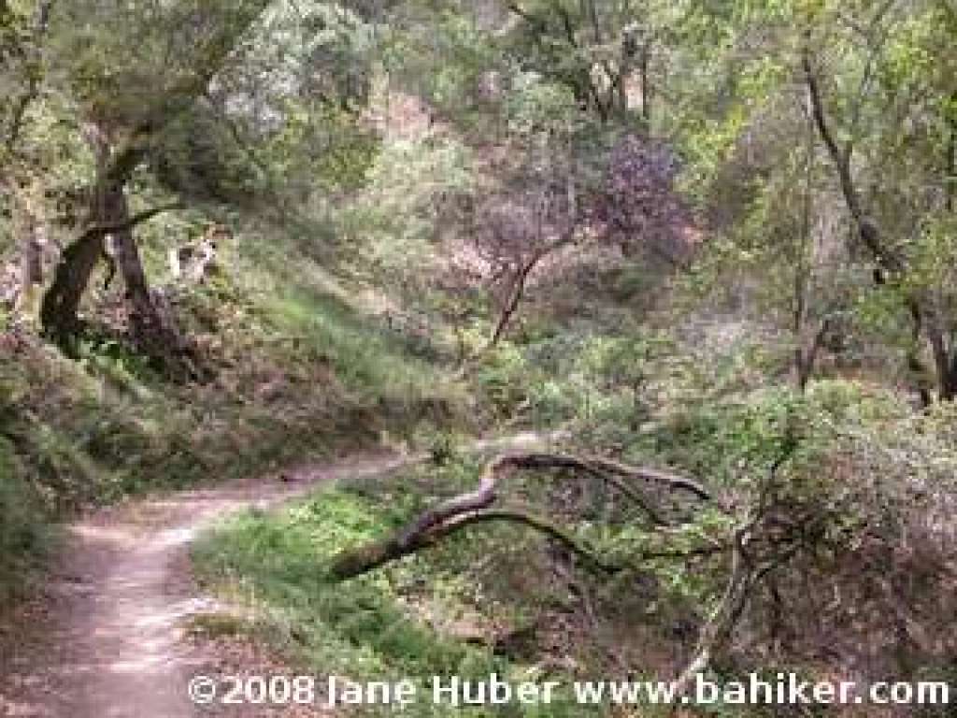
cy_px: 359
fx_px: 940
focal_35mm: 34
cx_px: 478
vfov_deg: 41.8
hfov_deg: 54.0
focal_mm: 8.9
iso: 100
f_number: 3.5
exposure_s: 1/109
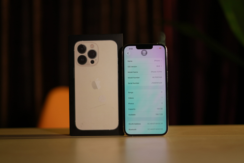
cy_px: 82
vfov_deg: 27.0
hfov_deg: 39.6
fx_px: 339
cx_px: 122
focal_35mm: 50
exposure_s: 1/100
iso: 320
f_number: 1.8
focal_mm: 50
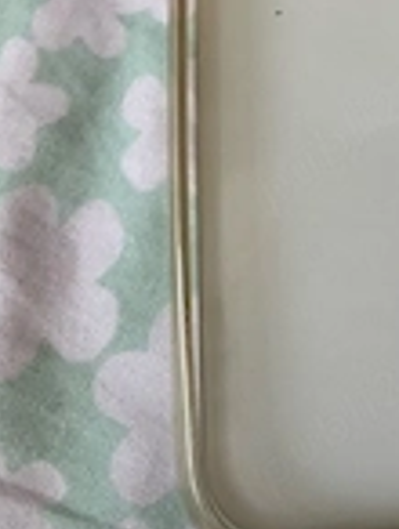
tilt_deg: -70.6
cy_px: -120
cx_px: 446
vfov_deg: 24.5
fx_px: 1088
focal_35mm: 71
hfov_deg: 19.8
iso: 200
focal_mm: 5.1
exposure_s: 1/60
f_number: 1.6
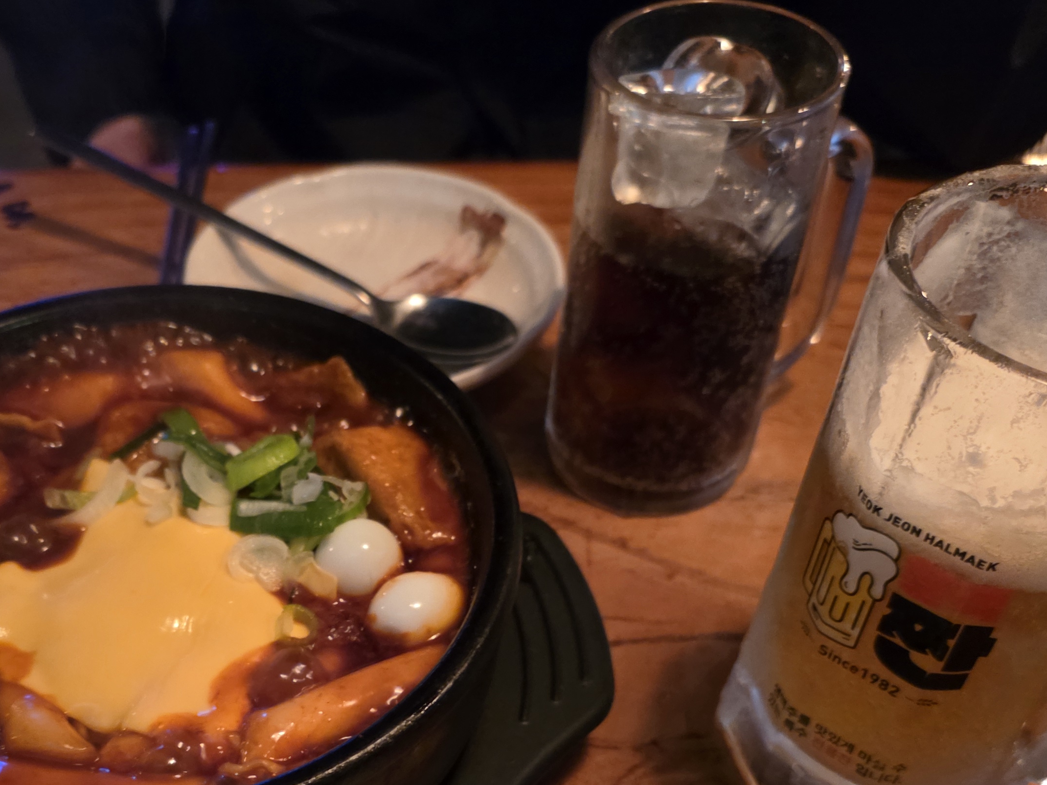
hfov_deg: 43.2
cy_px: 695
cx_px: 343
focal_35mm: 43
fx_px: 1301
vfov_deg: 32.1
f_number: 1.7
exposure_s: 1/60
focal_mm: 6.3
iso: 1250
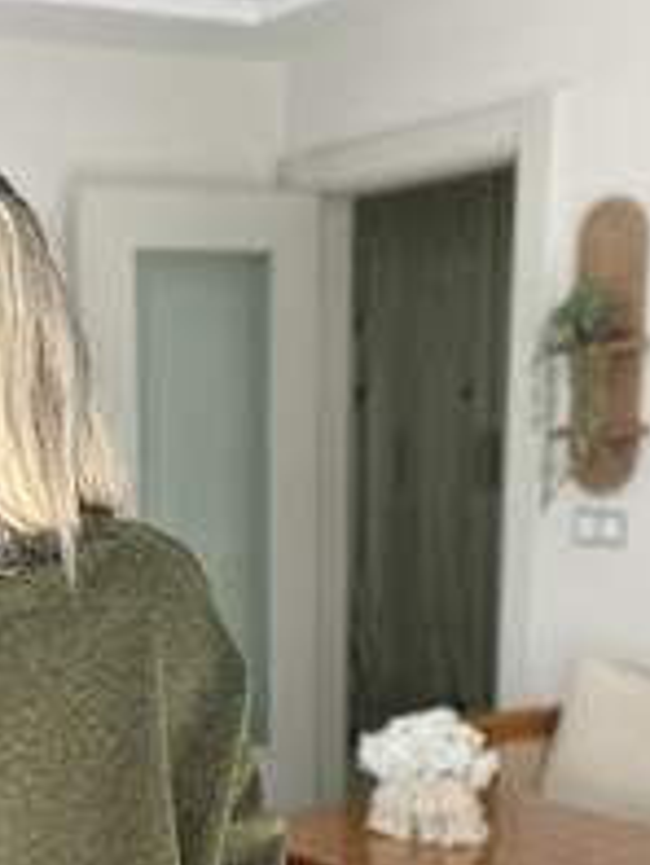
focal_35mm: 63
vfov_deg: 29.6
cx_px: 44
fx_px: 1576
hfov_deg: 22.6
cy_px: 757
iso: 64
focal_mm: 2.71
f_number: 2.2
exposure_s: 1/121
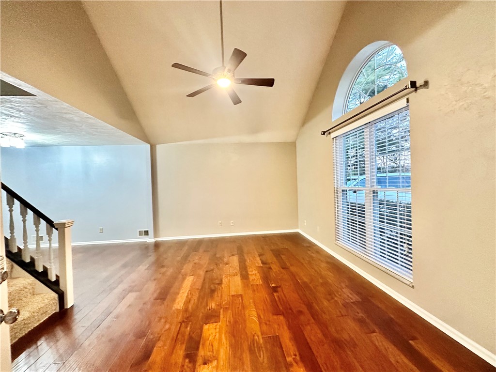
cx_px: 248
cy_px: 186
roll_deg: +3.4
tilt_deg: -2.1
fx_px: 201
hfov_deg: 102.1
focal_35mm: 14
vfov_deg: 85.7
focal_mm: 2.22
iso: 500
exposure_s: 1/60
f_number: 2.2
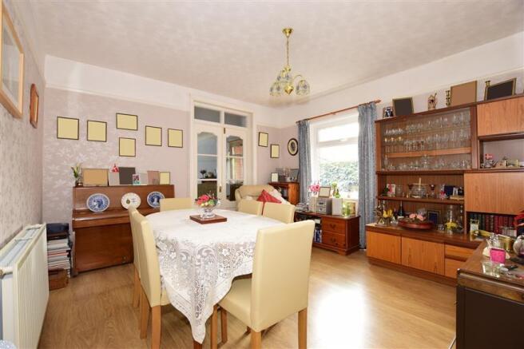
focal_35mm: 15
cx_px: 262
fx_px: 218
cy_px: 174
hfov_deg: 100.4
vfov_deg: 77.3
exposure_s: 1/8
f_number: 5.6
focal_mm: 10
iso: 400
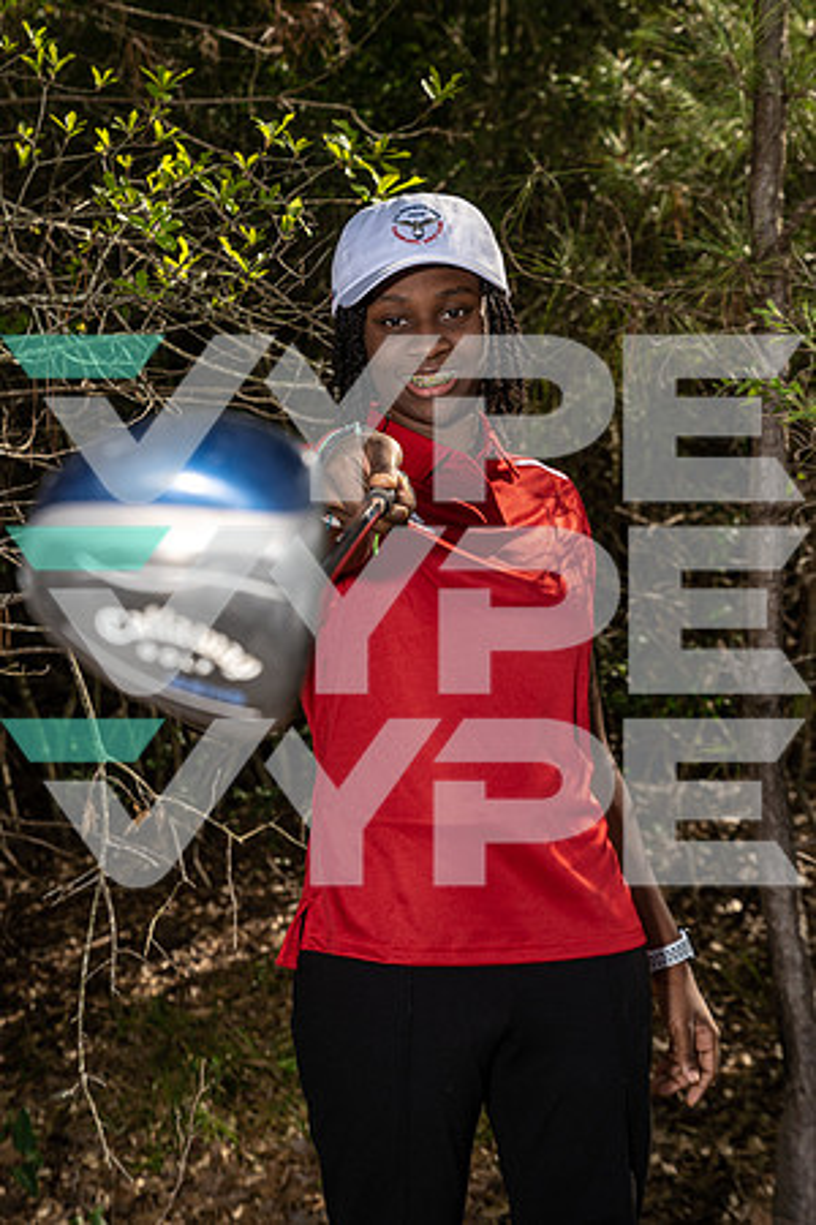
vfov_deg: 29.7
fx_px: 2312
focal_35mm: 68
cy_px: 612
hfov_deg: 20.0
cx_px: 408
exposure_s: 1/250
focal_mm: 68
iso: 100
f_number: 8
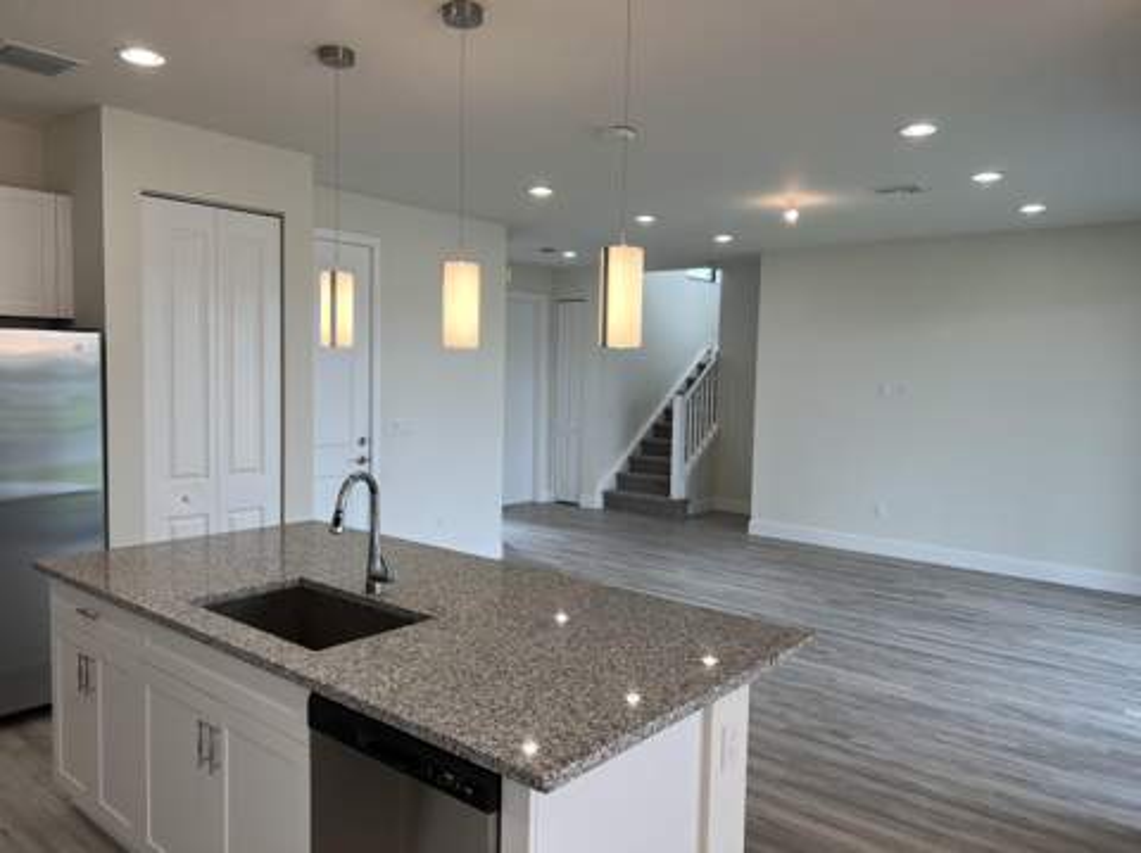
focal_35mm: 26
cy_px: 426
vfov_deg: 53.0
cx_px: 570
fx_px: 856
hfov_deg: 67.4
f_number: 1.5
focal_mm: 5.7
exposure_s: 1/215
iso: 40
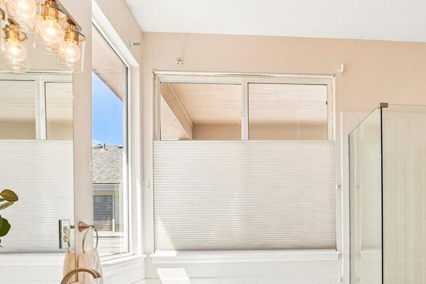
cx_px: 289
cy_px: 229
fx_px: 354
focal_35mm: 30
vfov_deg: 41.7
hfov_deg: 60.4
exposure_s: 1/60
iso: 100
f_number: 8
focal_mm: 11
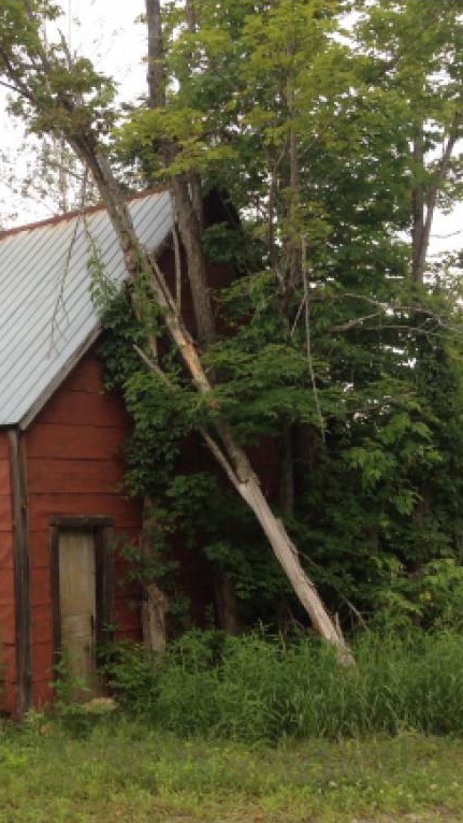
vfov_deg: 40.6
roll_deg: +0.7
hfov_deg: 22.7
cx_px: 12
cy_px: 411
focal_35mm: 51
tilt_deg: +5.4
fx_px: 1113
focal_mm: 4.28
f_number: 2.4
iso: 80
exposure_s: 1/120
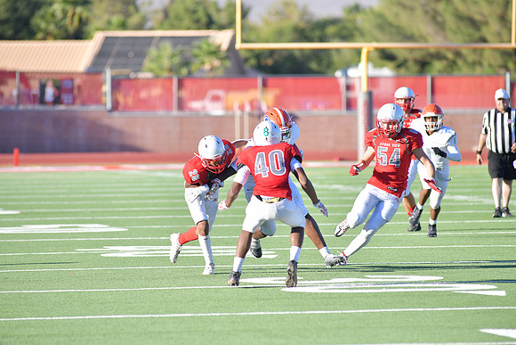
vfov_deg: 4.6
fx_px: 4301
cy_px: 172
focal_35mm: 300
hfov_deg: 6.9
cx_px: 258
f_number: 5
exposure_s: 1/3200
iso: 800
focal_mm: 300
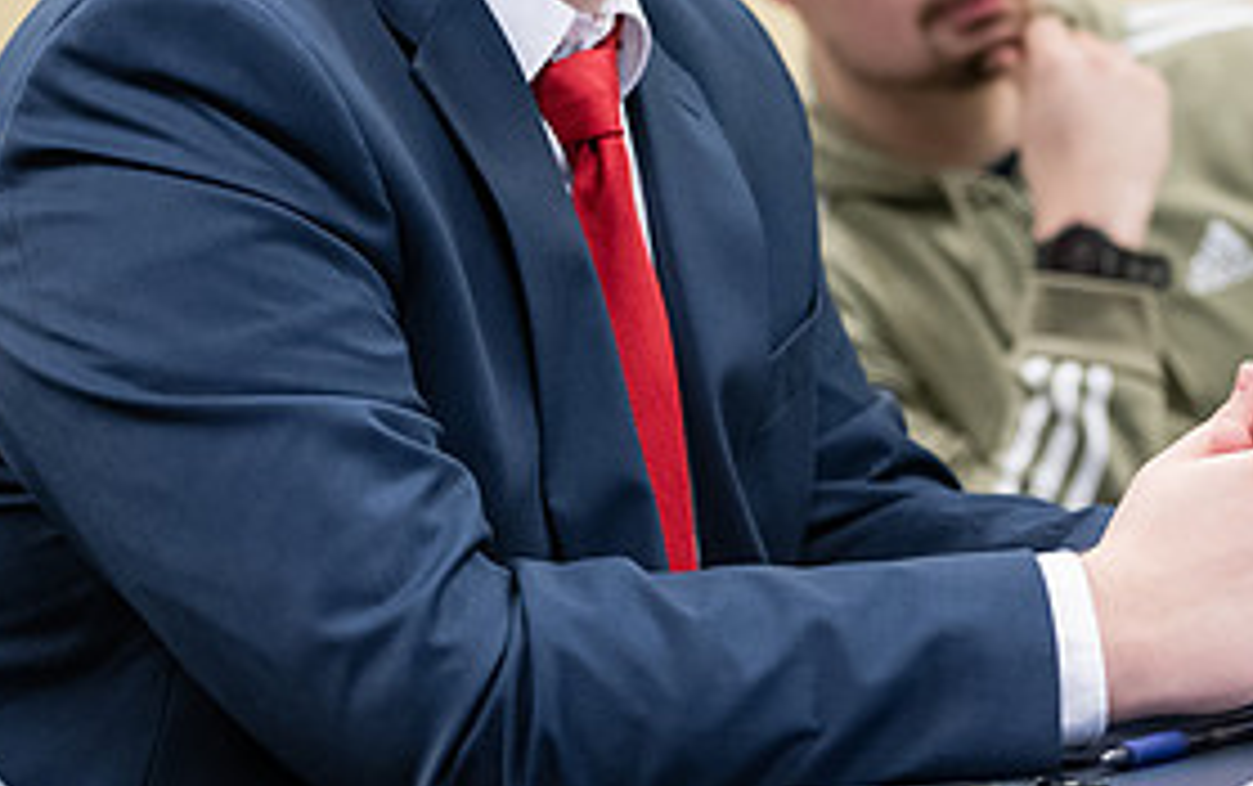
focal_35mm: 180
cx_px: 660
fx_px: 6153
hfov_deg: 11.6
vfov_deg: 7.3
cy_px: 38
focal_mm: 85
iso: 2000
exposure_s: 1/160
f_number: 3.2
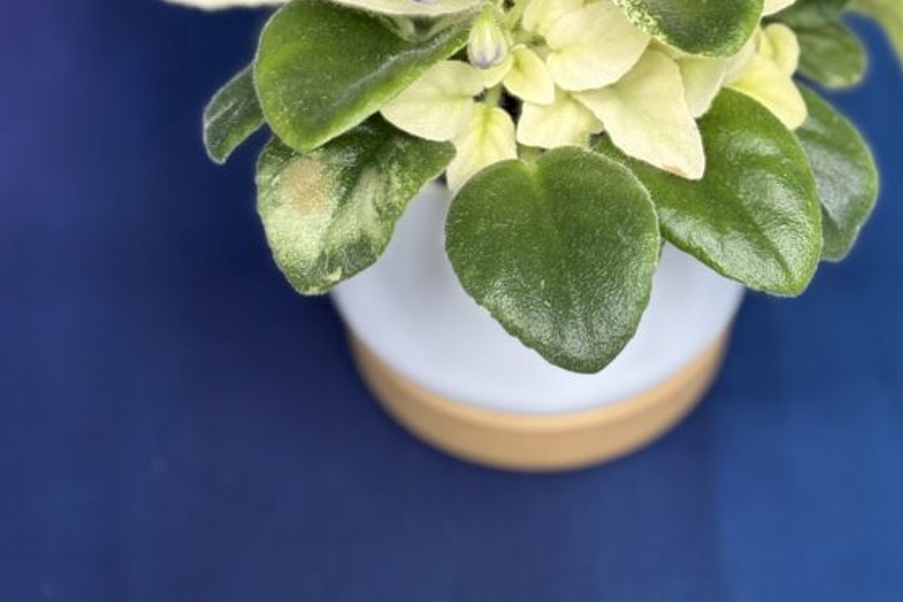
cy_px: -56
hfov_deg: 20.6
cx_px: 582
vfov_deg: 13.6
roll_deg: -2.4
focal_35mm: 99
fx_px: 2484
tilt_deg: -41.8
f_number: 1.6
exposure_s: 1/40
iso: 200
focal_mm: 5.96
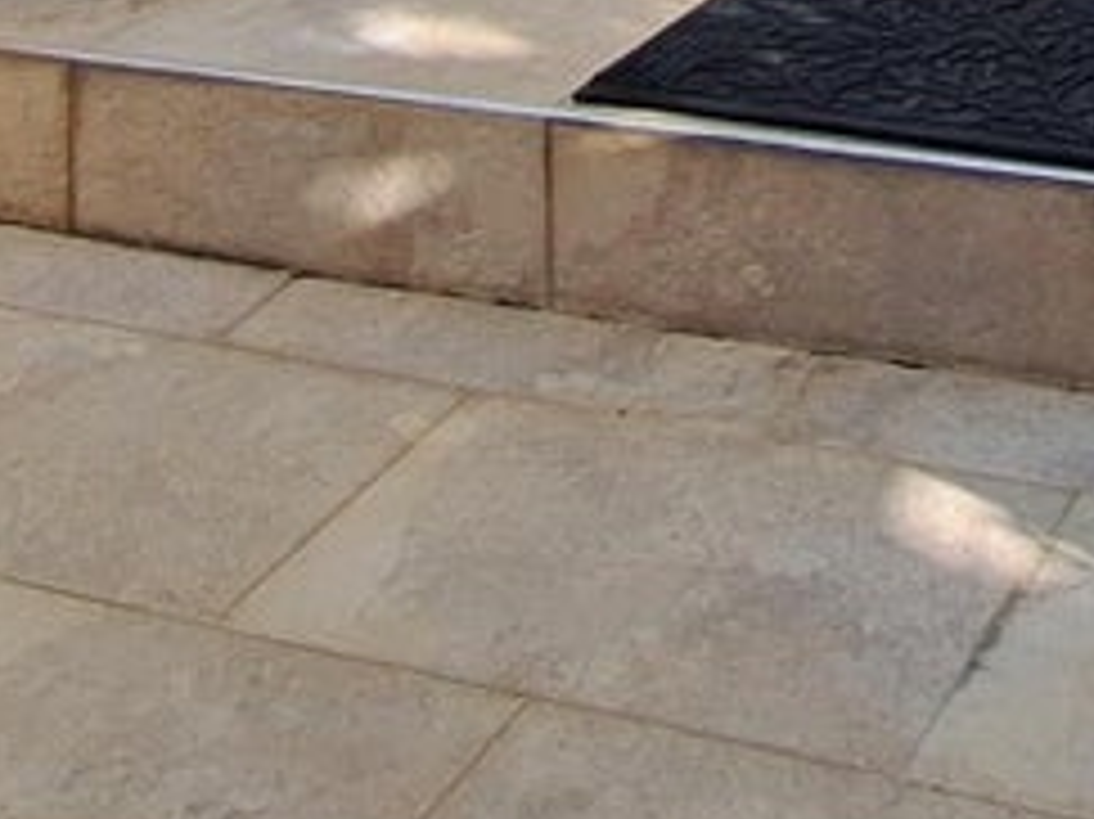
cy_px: -1210
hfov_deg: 25.8
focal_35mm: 73
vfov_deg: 13.7
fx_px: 2306
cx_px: 1002
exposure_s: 1/1085
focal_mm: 1.74
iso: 40
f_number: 2.2
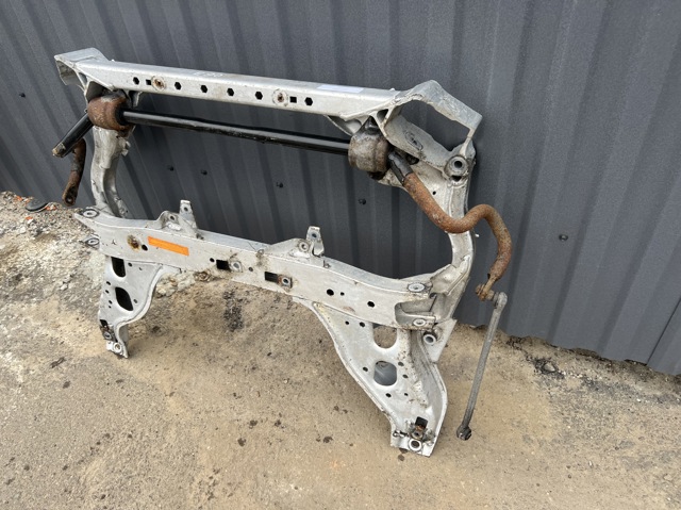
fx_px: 511
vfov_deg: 53.0
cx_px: 340
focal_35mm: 26
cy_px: 255
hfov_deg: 67.3
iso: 50
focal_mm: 5.7
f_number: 1.5
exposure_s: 1/509
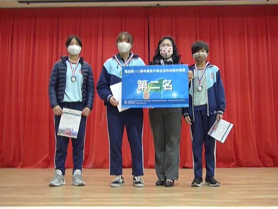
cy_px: 104
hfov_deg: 42.9
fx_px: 353
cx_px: 139
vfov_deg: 32.9
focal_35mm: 44
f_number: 2.5
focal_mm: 9.3
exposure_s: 1/40
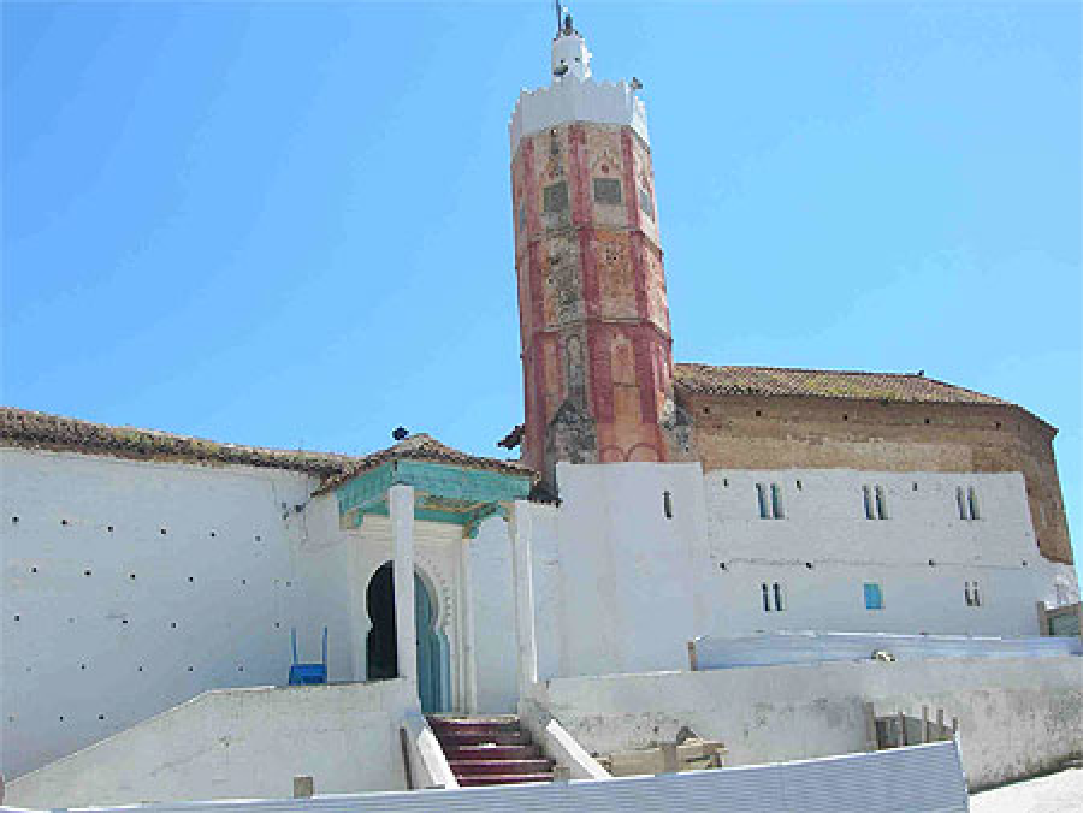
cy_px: 406
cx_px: 542
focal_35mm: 38
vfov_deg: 37.8
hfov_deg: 49.0
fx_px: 1190
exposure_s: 1/333
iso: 50
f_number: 4.8
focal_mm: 7.8
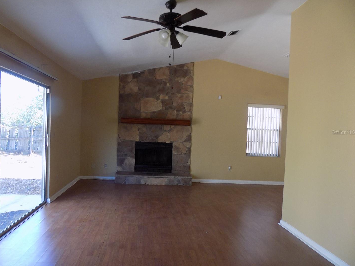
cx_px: 156
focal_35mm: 26
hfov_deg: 67.0
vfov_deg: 53.1
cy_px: 132
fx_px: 267
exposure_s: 1/30
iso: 125
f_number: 3.1
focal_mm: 4
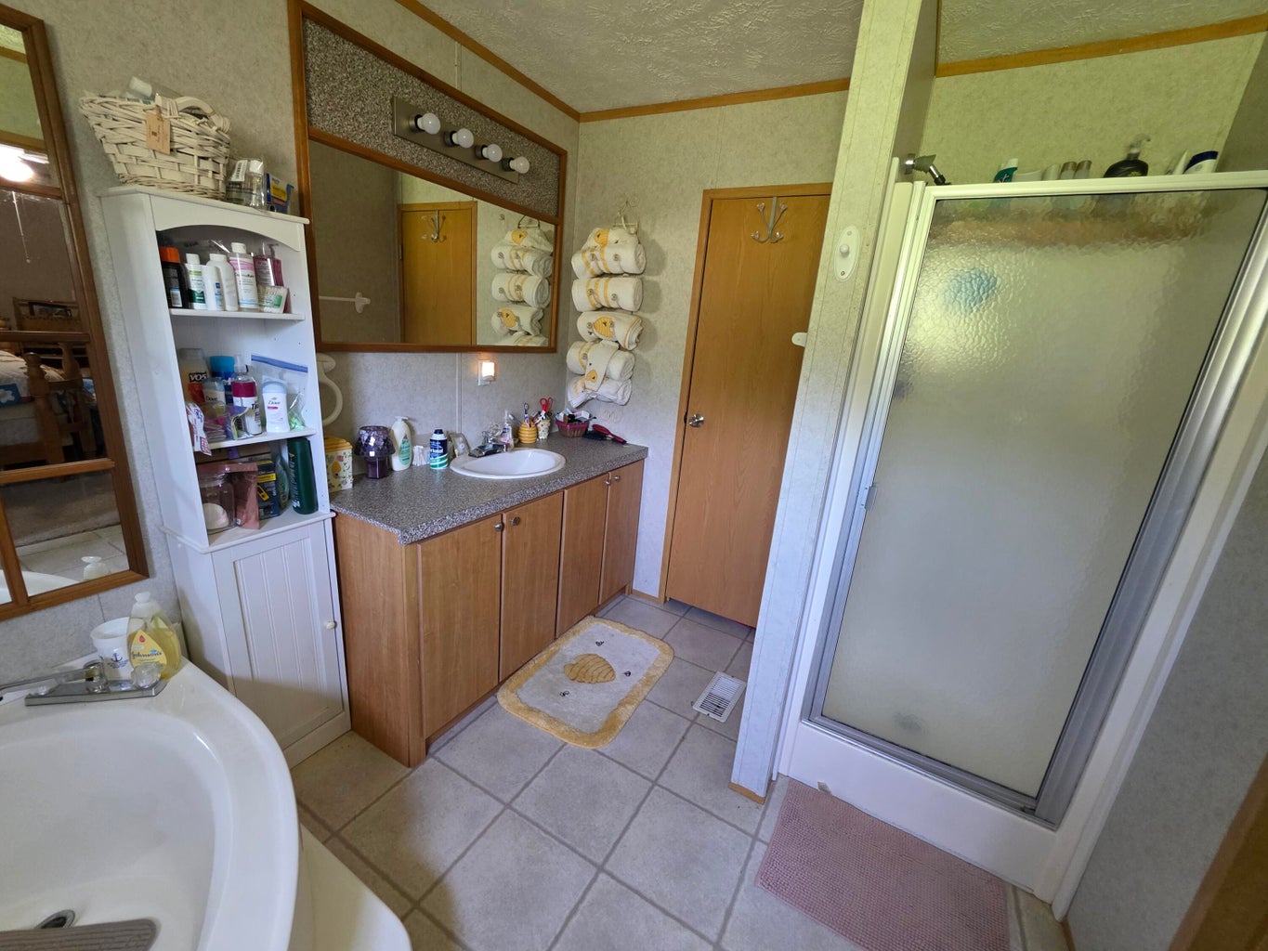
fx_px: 476
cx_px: 634
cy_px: 476
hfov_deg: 106.2
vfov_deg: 89.9
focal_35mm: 13
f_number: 1.9
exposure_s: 1/51
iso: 500
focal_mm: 2.2
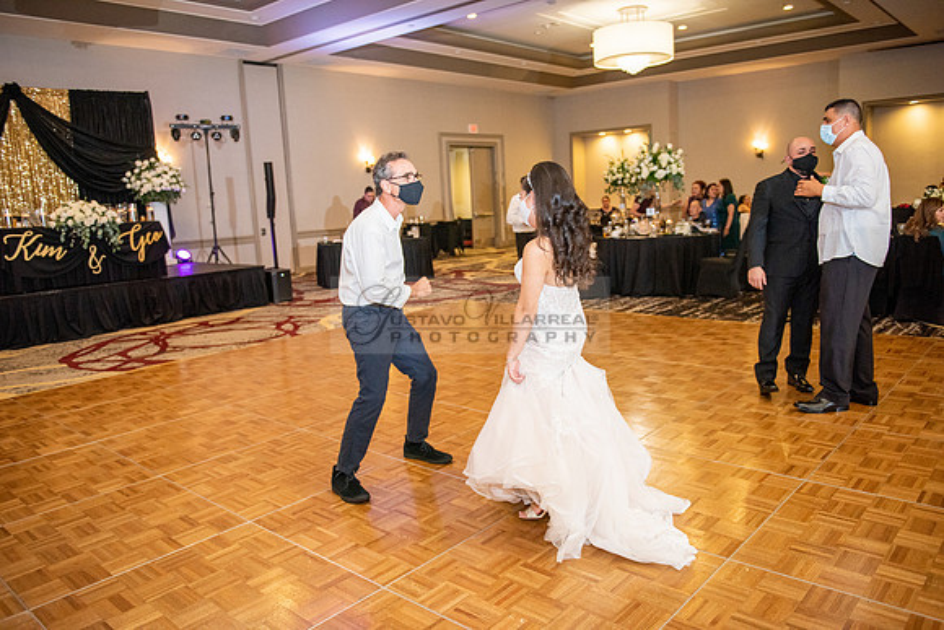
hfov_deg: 67.4
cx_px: 472
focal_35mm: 27
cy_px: 315
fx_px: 708
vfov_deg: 48.0
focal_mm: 27
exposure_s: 1/250
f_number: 2.8
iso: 1600
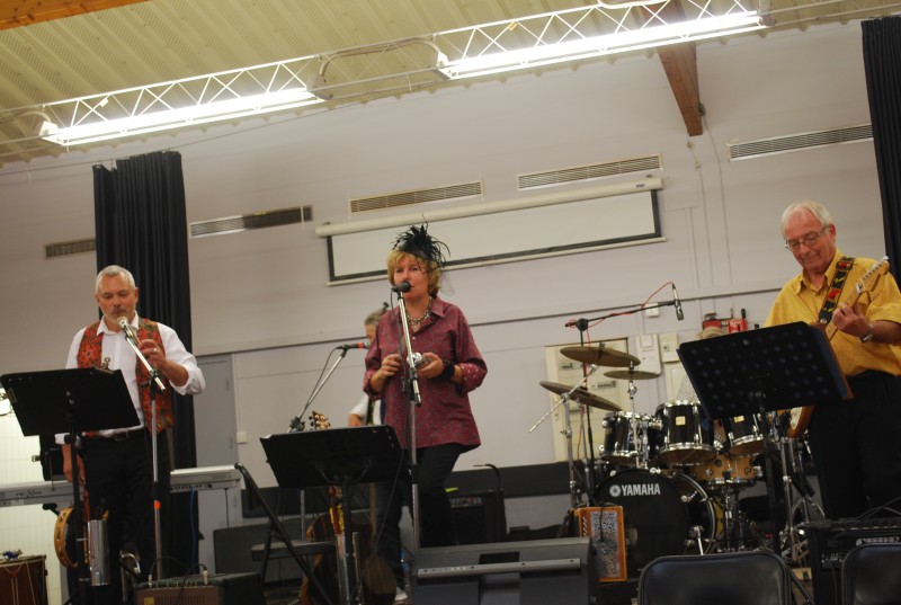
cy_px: 302
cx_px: 450
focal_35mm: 54
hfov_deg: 36.8
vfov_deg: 25.2
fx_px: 1354
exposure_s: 1/25
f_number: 5.3
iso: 400
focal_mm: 36
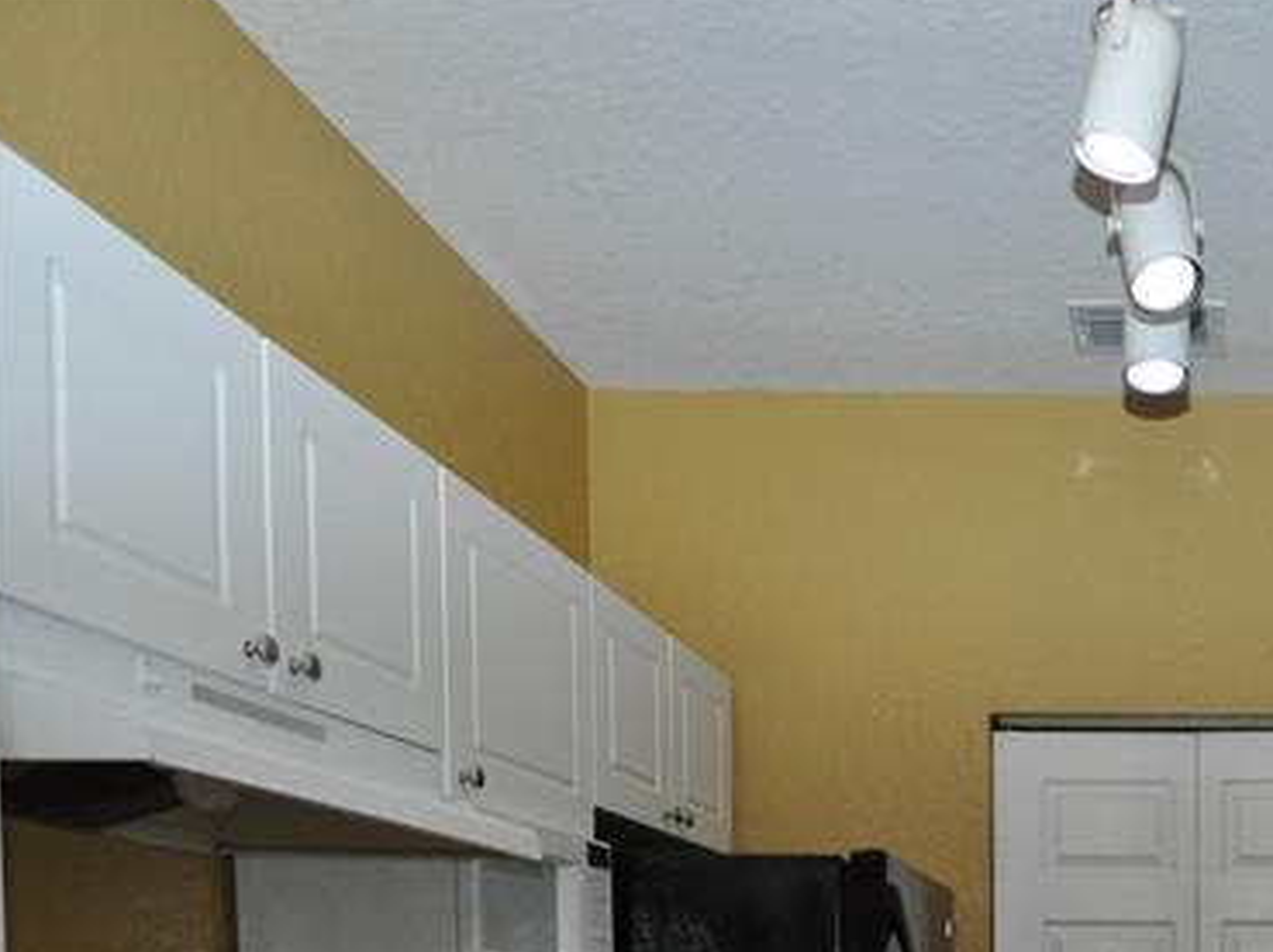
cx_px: 1119
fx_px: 1470
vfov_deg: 30.4
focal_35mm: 40
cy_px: 1149
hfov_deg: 43.3
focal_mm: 10
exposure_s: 1/60
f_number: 4
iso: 800
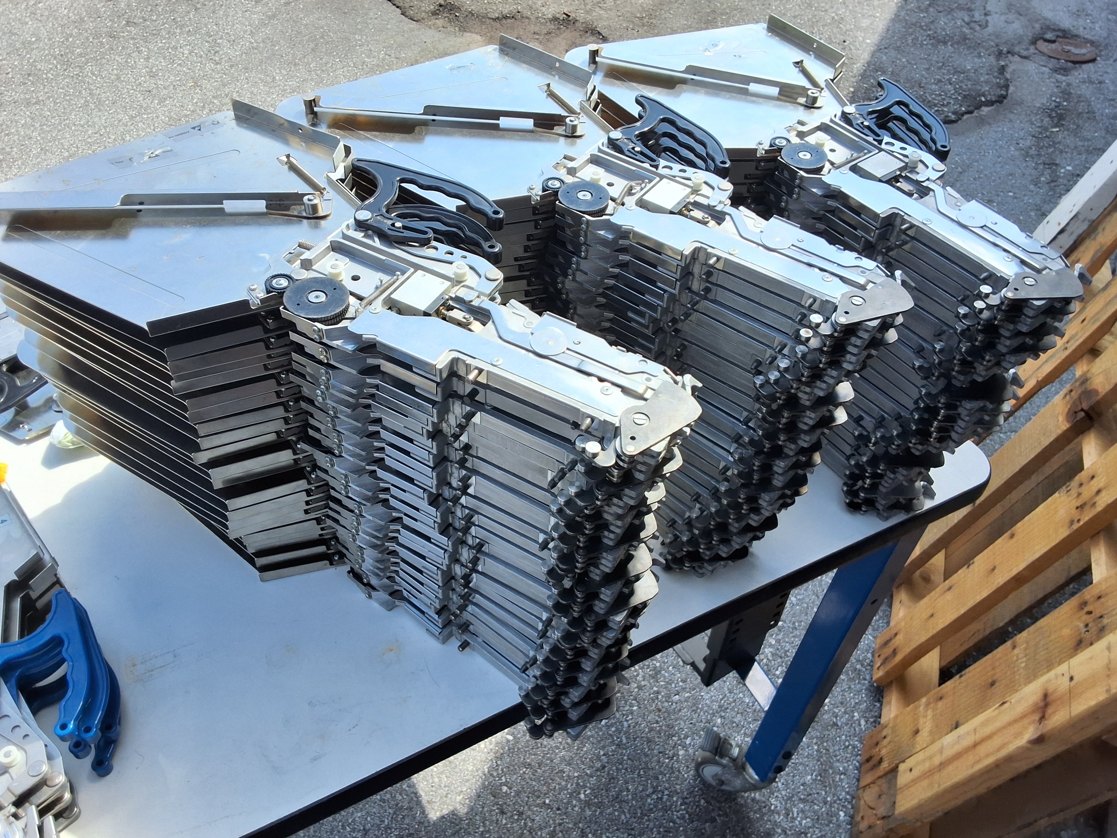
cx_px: 558
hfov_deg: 63.4
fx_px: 904
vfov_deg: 49.7
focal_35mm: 28
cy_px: 419
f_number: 1.9
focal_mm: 2.91
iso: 32
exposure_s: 1/1070
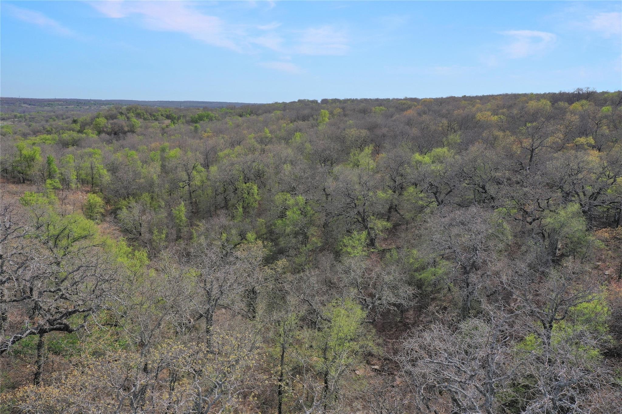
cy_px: 207
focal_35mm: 28
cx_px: 311
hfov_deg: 65.5
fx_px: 484
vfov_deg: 46.4
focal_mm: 10.26
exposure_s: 1/500
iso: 100
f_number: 5.6
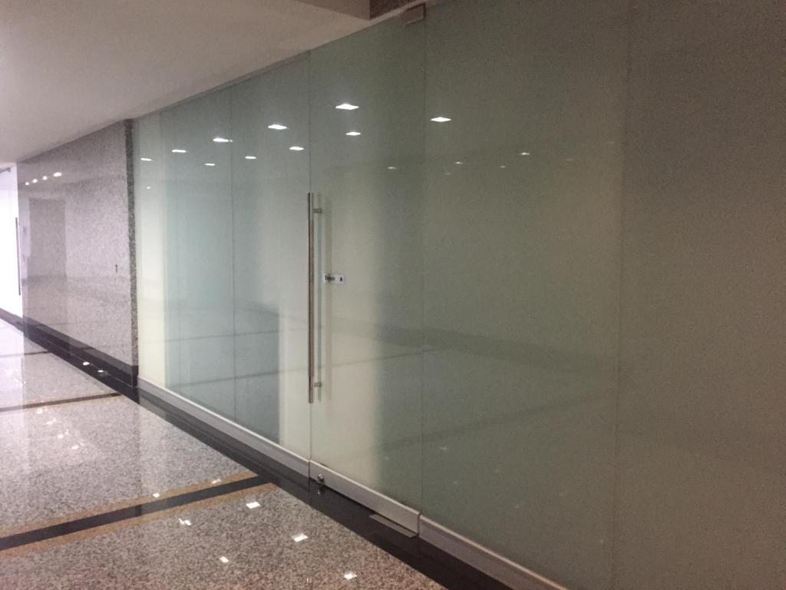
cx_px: 393
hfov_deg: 61.7
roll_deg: -0.9
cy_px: 295
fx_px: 658
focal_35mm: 29
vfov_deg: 48.2
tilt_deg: -5.9
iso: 320
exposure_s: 1/15
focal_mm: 4.15
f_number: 2.2
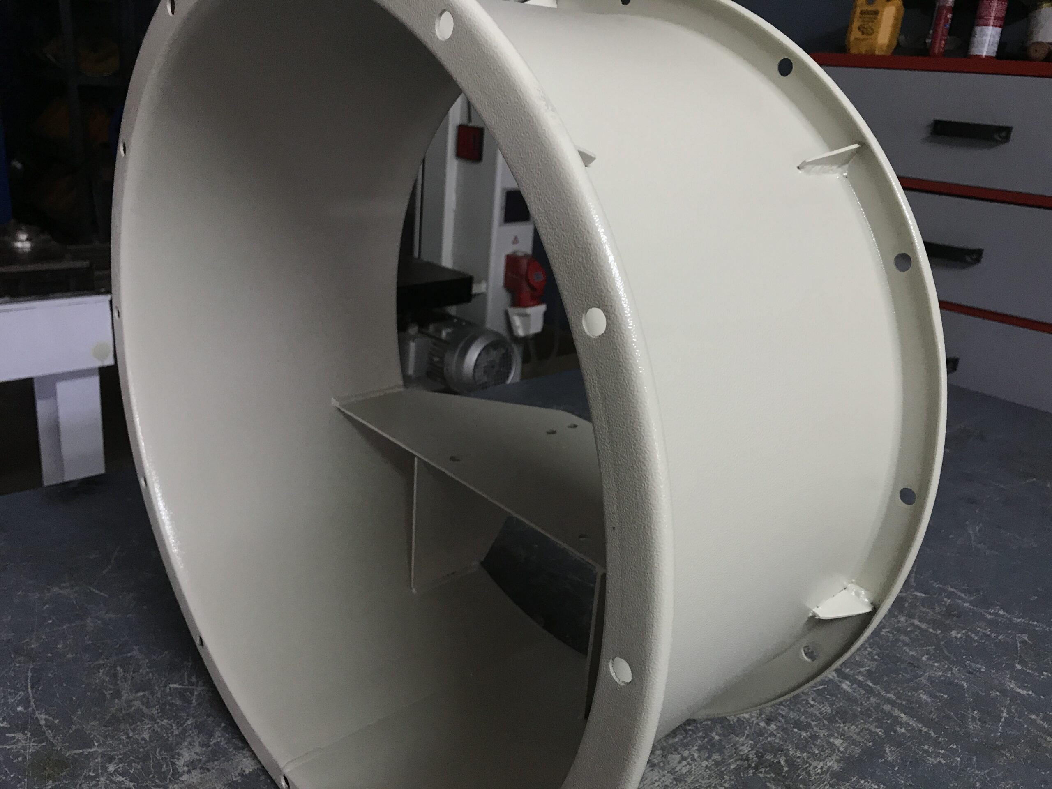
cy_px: 394
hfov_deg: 63.4
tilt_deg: -19.0
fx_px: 851
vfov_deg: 49.7
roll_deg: -3.9
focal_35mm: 28
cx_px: 526
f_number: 1.8
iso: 40
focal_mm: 3.99
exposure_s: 1/17
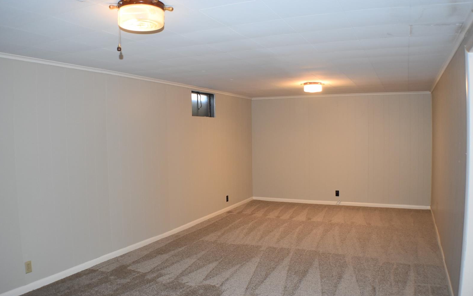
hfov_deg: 50.9
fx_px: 496
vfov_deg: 33.2
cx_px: 237
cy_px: 158
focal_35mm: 39
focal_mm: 25
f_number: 4
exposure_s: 1/60
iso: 1000
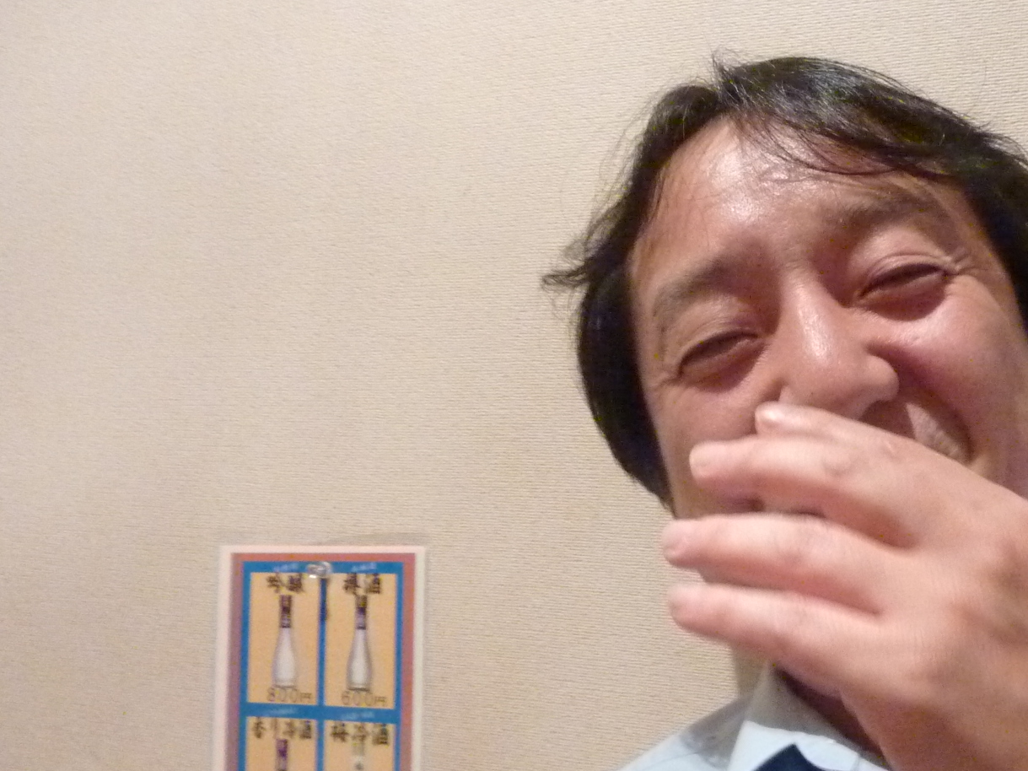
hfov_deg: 43.6
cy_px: 526
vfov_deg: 34.0
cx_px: 749
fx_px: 1247
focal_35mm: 42
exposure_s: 1/30
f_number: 3.3
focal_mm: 4.1
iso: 800
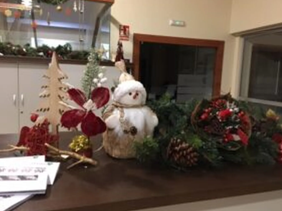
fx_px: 253
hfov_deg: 58.3
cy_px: 101
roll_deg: -1.3
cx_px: 149
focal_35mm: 31
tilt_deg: -5.2
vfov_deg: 45.4
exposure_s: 1/17
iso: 250
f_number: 2.2
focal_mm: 4.15
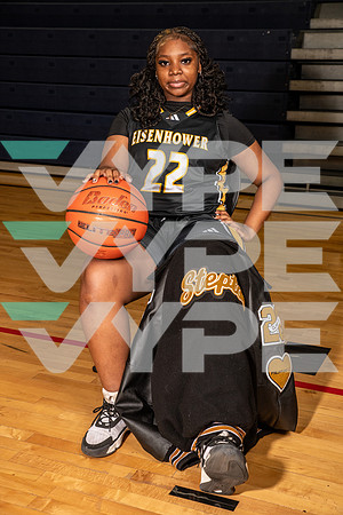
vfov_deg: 38.2
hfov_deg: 26.0
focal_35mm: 52
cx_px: 172
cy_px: 258
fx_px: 743
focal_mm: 52
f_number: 7.1
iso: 400
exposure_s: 1/320
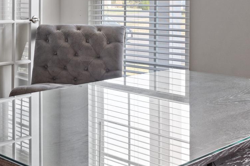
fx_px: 458
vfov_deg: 20.1
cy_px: 10
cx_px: -39
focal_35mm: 66
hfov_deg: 27.4
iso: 400
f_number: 8
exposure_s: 1/13
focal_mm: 24
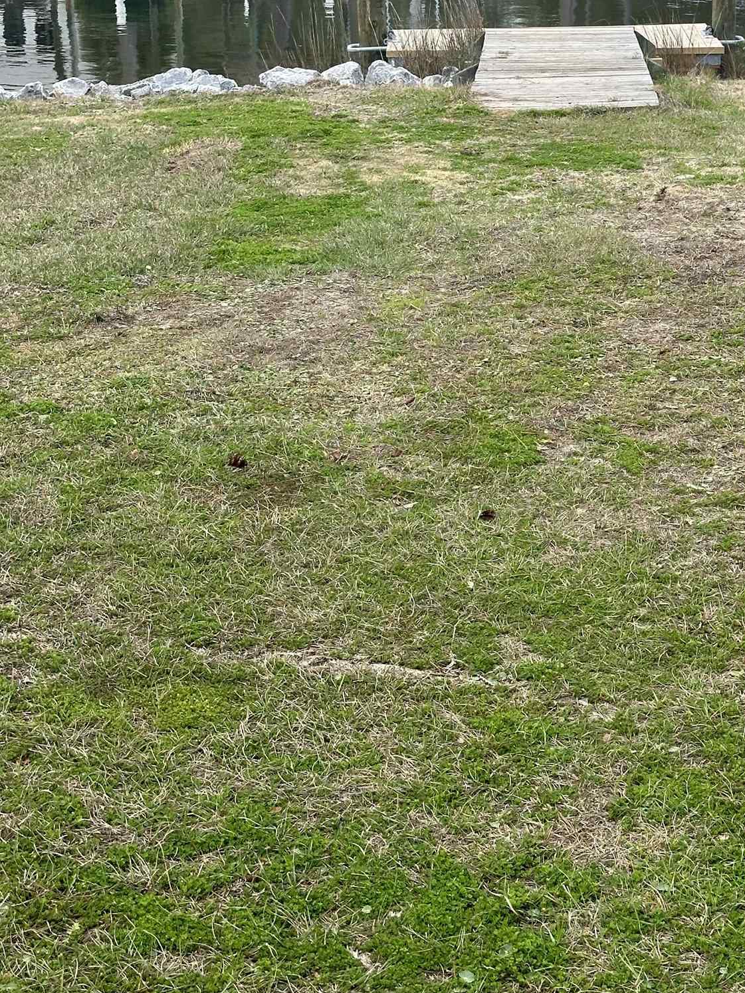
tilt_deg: -11.3
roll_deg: +0.1
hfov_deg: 19.8
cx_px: 542
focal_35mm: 74
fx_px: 2123
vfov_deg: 26.1
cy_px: 296
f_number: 1.78
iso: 64
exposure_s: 1/1212
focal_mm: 6.86
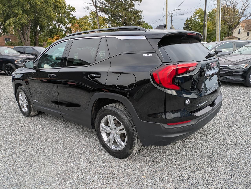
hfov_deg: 69.4
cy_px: 94
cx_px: 126
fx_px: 181
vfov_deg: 54.9
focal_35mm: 25
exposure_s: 1/748
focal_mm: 5.43
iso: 37
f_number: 1.89
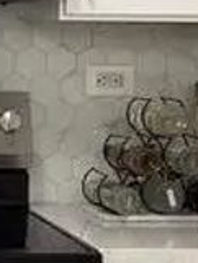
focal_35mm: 164
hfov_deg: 8.7
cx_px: -152
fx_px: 1249
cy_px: 176
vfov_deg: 12.0
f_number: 2.4
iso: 200
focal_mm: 3.3
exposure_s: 1/60
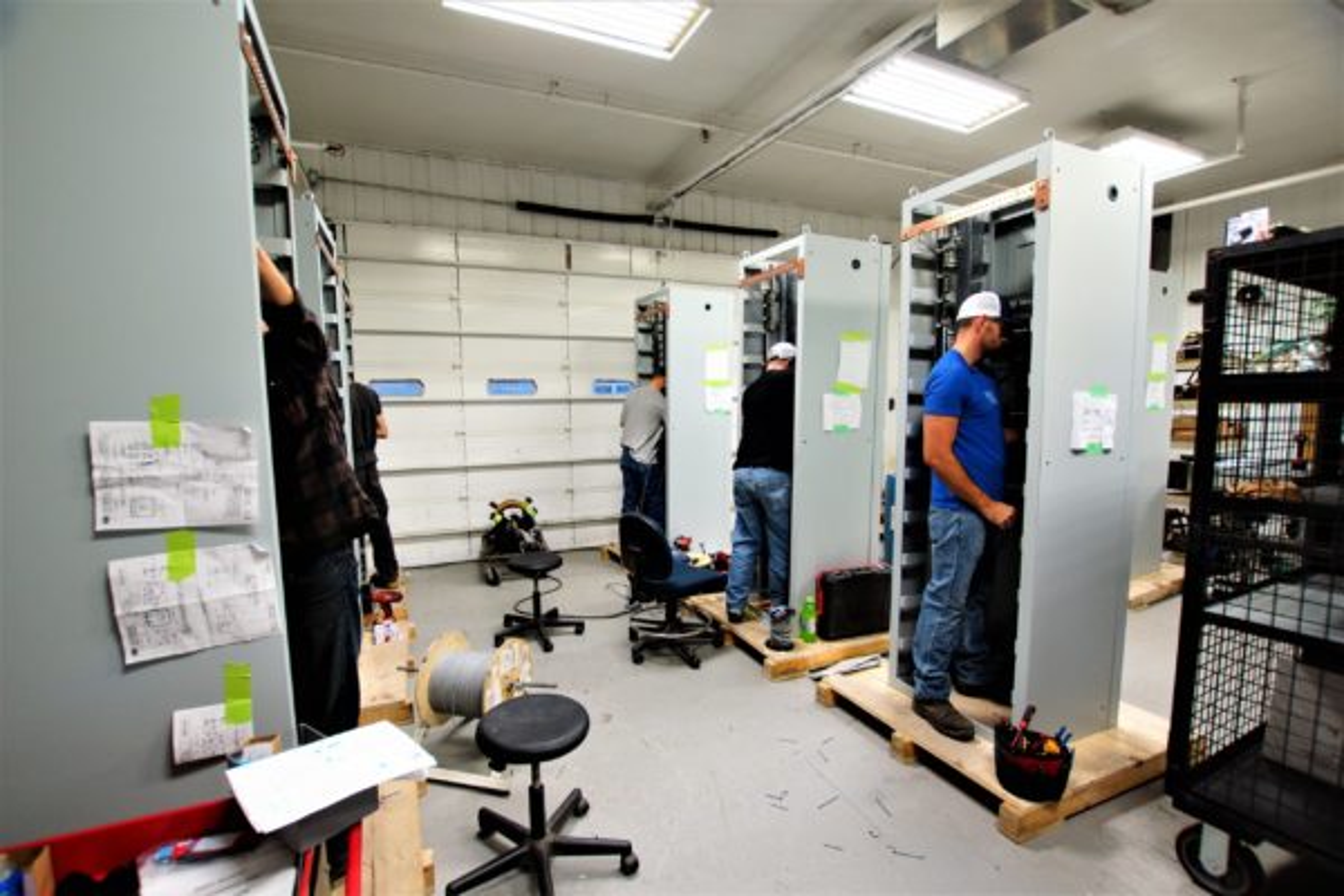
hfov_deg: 100.4
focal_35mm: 15
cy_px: 448
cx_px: 672
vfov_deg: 77.3
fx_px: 560
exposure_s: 1/60
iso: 400
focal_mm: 10
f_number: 4
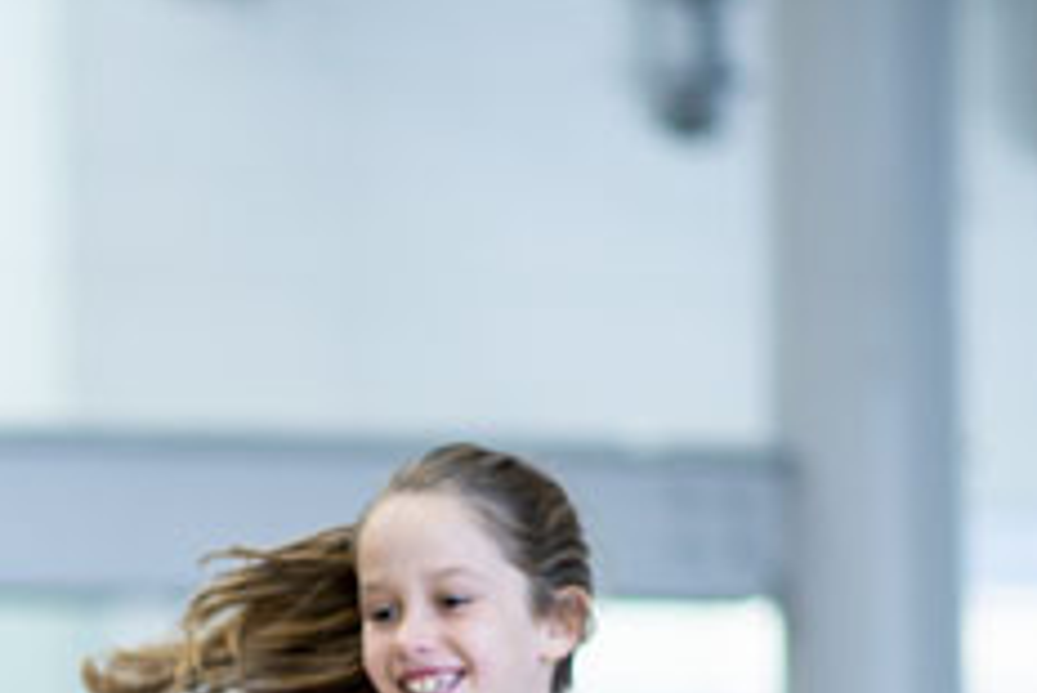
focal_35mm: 326
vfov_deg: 4.2
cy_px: 1062
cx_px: -89
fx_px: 9396
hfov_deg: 6.3
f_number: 1.6
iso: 125
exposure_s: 1/250
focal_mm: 85
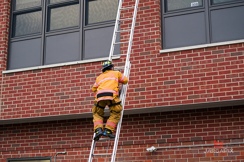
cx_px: 122
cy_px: 81
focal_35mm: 70
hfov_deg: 28.9
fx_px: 474
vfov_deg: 19.4
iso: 800
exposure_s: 1/250
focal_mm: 70
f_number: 3.2
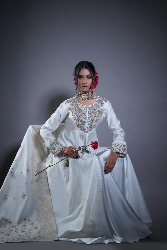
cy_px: 125
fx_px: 431
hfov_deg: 21.9
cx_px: 84
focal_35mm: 62
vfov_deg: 32.4
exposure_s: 1/160
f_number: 4.5
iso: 400
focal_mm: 62
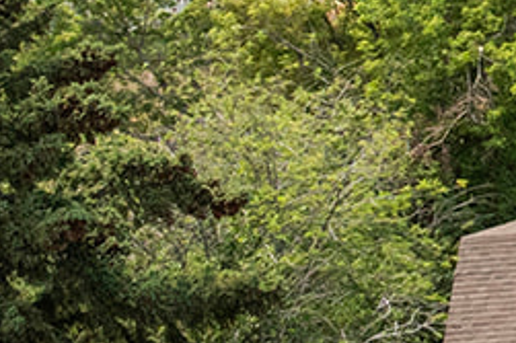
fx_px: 2277
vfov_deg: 8.6
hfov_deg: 10.9
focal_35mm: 159
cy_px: 162
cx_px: 1246
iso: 140
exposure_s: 1/240
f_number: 2.8
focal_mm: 12.29
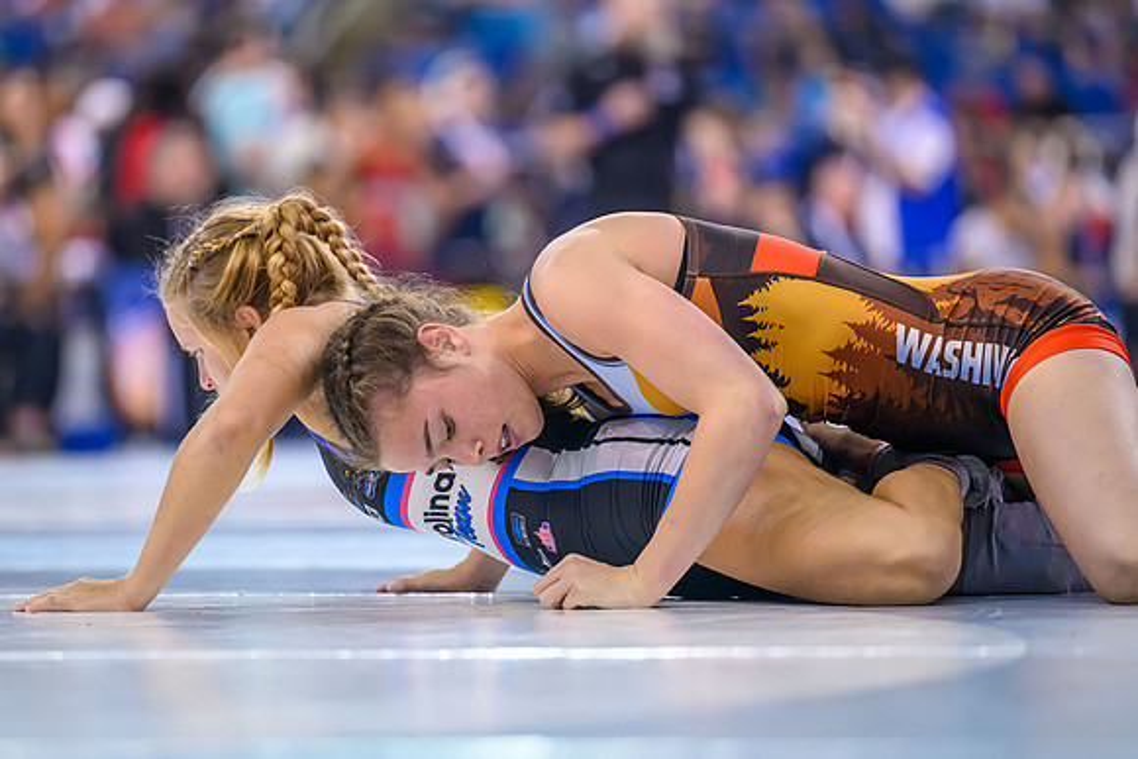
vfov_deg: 5.4
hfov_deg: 8.1
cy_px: 353
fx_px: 7985
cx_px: 436
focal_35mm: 253
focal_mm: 200
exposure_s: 1/800
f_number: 2.8
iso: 3200
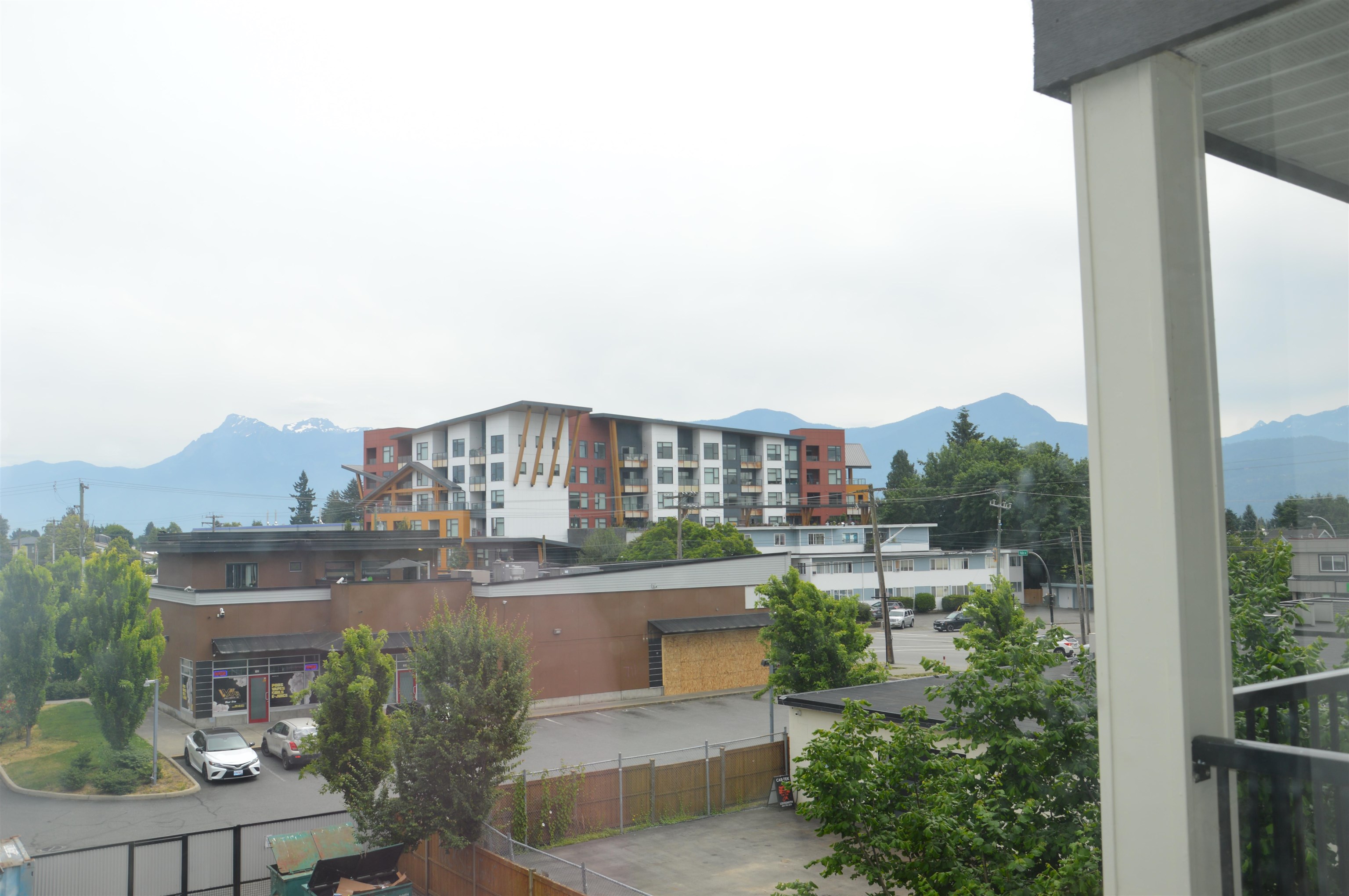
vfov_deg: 41.6
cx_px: 674
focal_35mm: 32
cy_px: 448
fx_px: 1179
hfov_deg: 59.5
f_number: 9
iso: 100
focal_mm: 21
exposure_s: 1/200
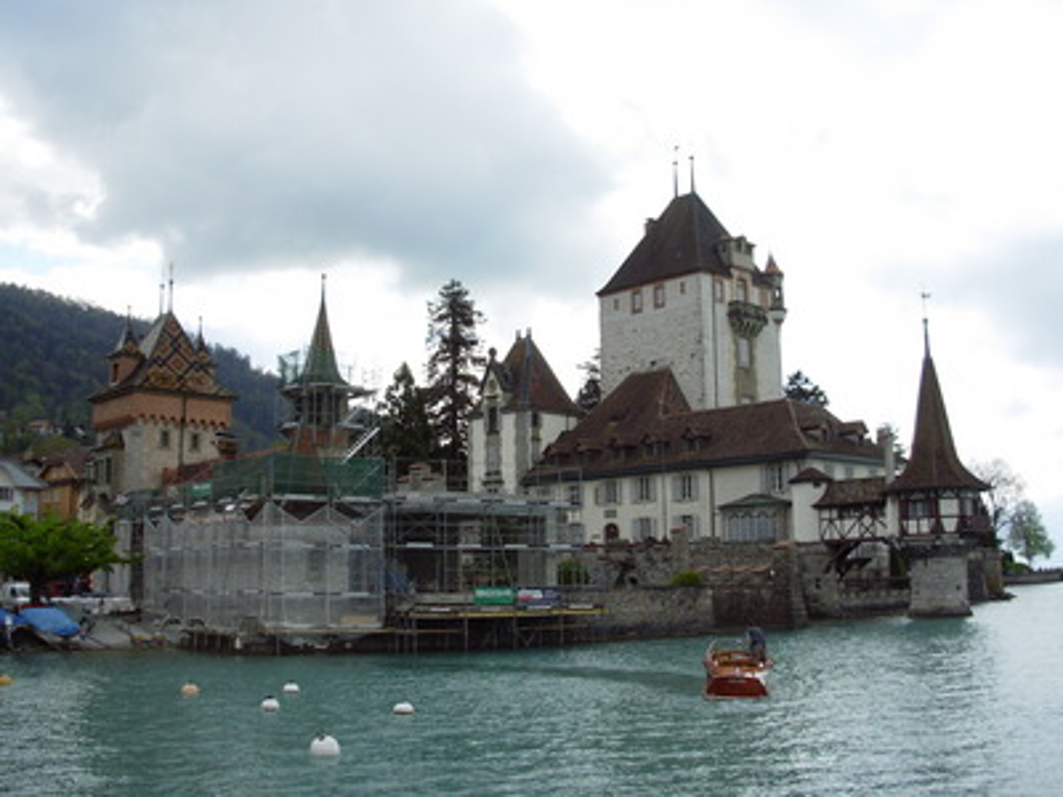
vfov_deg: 37.7
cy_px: 398
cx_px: 532
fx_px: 1167
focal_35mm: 38
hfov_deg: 49.0
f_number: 2.9
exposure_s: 1/886
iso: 50
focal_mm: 6.3
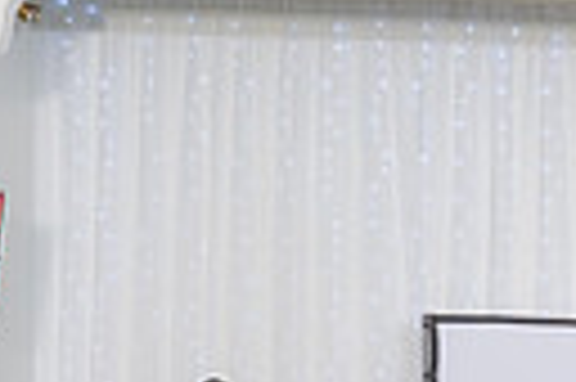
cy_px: 604
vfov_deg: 11.9
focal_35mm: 109
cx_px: 630
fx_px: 1742
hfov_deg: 18.1
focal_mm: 24
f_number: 3.5
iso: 500
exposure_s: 1/160
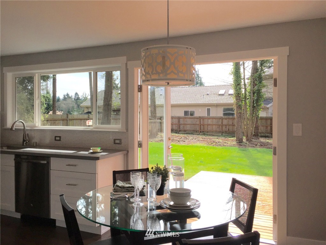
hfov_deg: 61.7
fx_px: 273
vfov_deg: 48.2
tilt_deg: -0.5
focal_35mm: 29
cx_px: 163
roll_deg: -0.8
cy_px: 122
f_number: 2.2
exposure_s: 1/760
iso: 32
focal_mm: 4.15
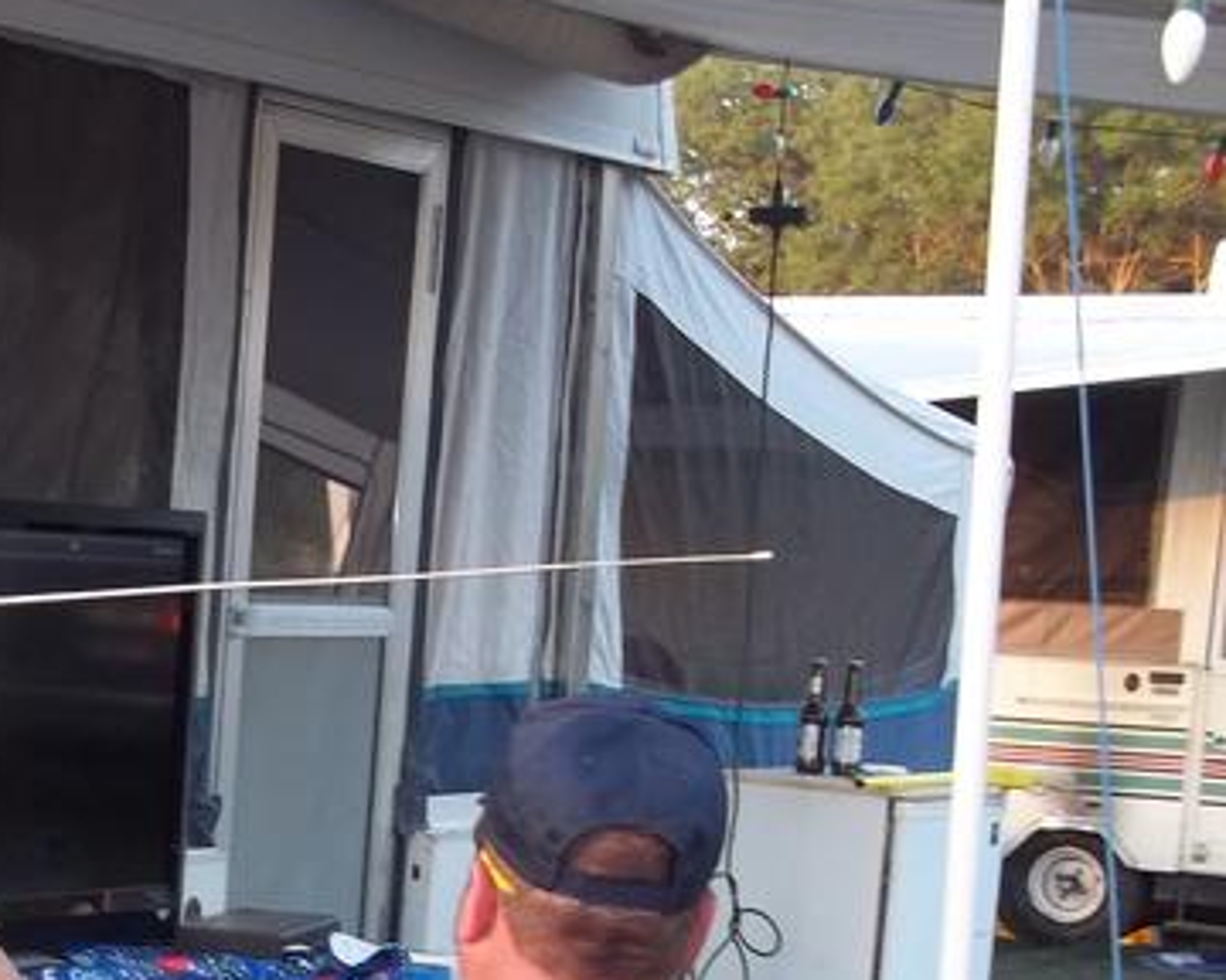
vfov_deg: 18.9
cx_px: 41
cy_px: 1057
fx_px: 2830
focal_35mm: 78
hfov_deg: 23.5
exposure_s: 1/30
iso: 64
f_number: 2.9
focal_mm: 5.7
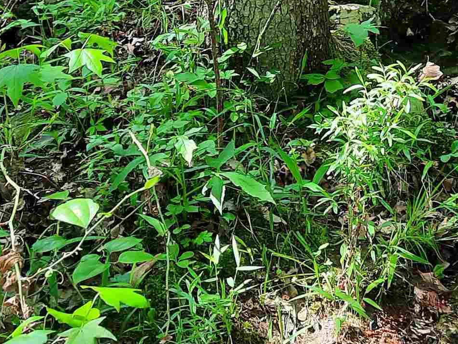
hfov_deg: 22.9
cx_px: 483
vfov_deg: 17.6
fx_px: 1072
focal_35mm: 81
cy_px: -34
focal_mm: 4.6
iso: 40
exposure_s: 1/120
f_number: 2
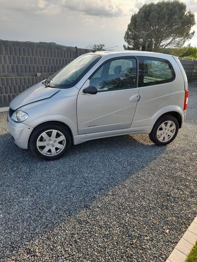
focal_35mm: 25
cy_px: 131
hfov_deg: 54.9
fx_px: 190
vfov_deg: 69.4
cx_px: 98
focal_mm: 4.6
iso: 20
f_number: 2
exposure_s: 1/120
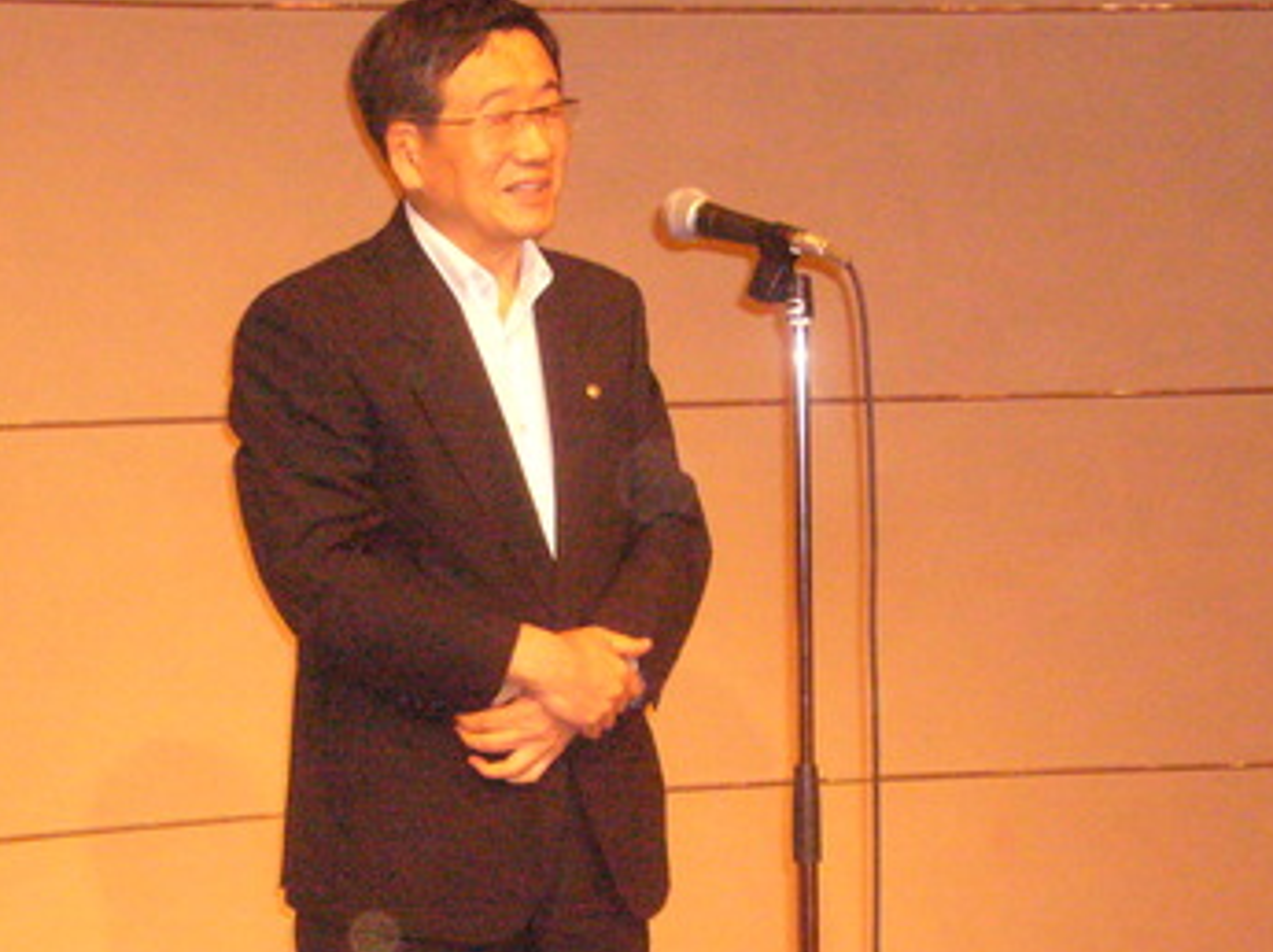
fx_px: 3343
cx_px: 513
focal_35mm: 91
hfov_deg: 21.5
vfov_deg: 16.1
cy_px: 720
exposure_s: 1/30
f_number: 3.6
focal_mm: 8.1
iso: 400
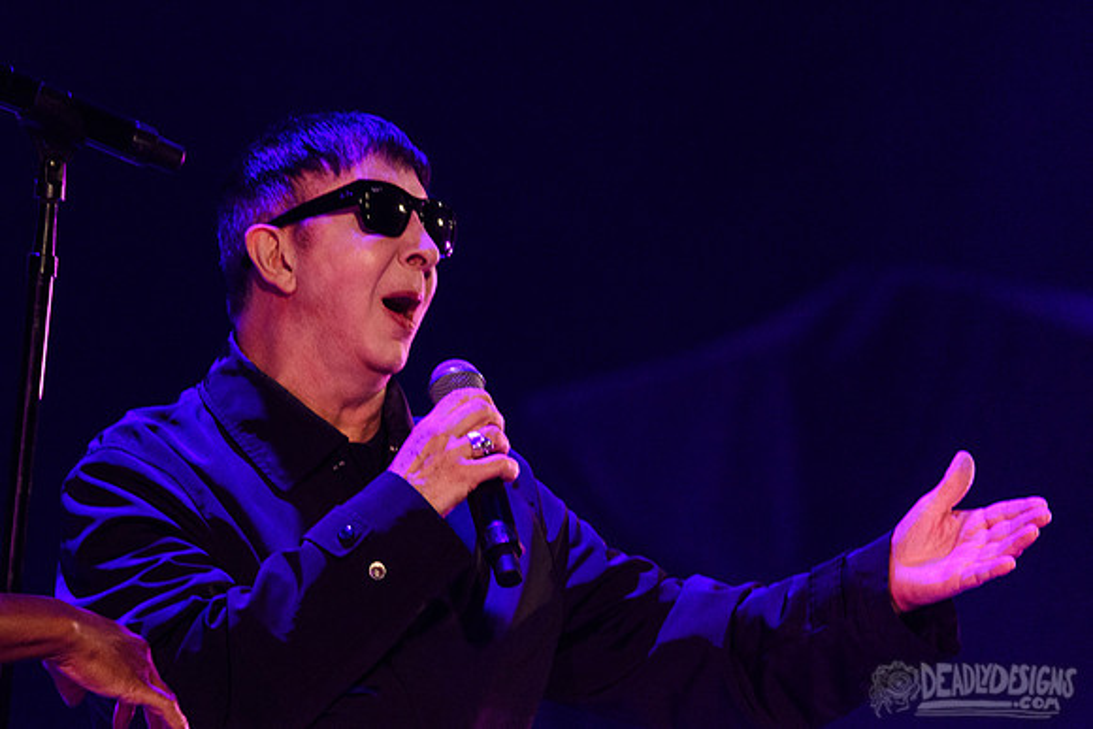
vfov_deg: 2.0
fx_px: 21215
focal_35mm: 699
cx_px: 499
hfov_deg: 3.0
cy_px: 345
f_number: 6.3
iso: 4000
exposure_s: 1/200
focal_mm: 600
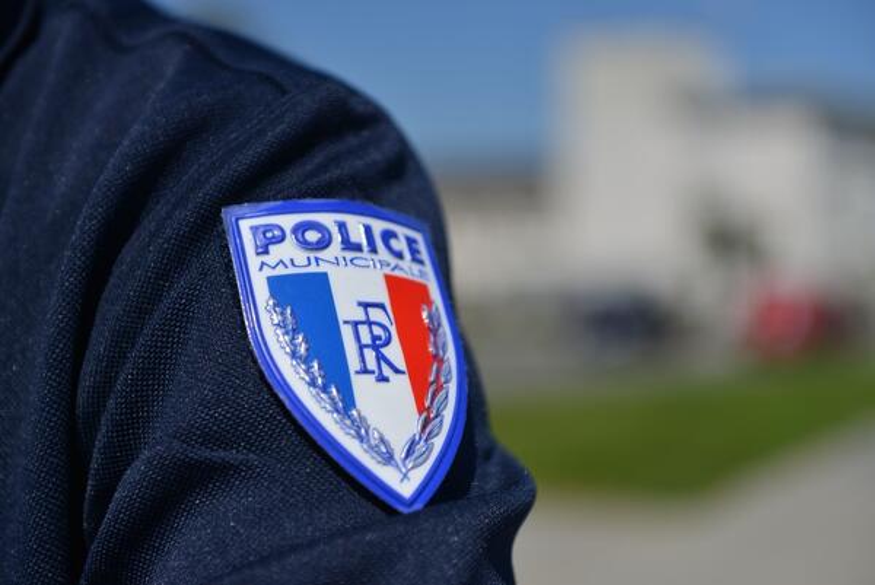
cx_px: 438
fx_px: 1703
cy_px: 292
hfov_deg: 28.8
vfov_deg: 19.5
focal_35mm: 70
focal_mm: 70
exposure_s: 1/3200
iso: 100
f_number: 3.5
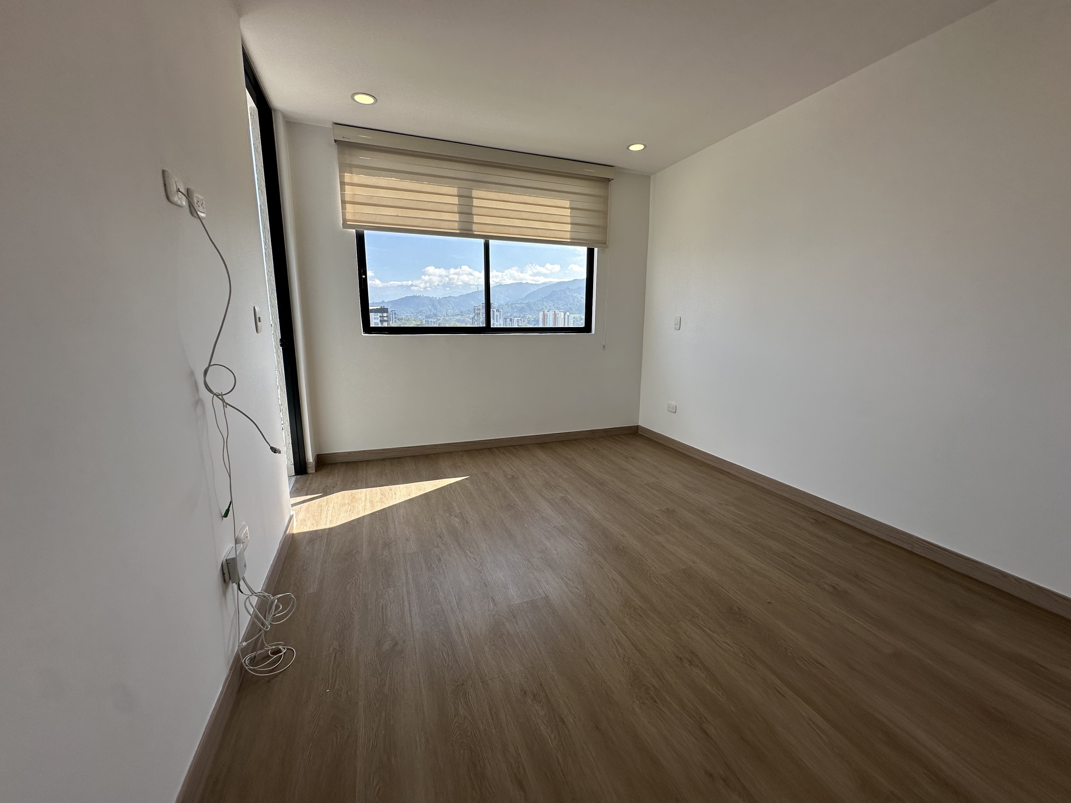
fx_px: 433
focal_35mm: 14
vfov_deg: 85.7
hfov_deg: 102.1
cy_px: 402
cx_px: 536
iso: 50
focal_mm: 2.22
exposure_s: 1/500
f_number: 2.2
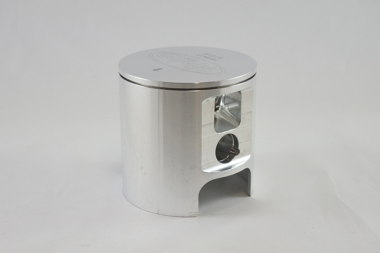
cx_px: 190
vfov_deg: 26.5
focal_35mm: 51
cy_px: 126
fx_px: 538
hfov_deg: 38.9
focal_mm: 18.9
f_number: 4.5
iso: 400
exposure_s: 1/200
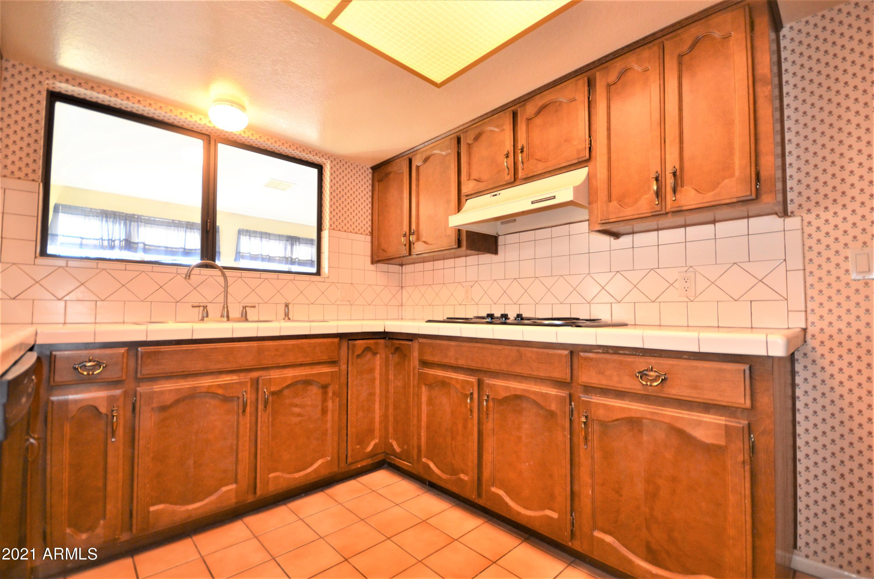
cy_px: 290
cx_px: 437
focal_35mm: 15
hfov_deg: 100.5
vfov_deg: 77.1
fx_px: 363
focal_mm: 10
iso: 800
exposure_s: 1/60
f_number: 4
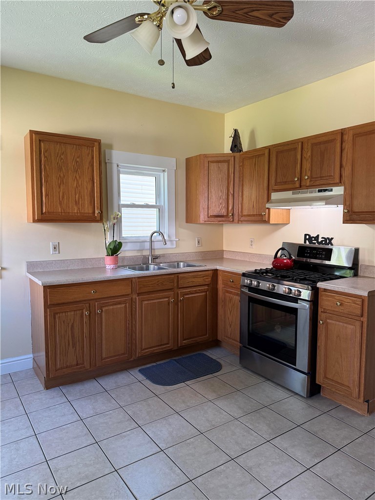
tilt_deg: -6.0
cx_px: 188
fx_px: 347
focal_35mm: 24
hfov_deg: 56.8
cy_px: 250
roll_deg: -0.7
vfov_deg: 71.6
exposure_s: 1/120
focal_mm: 6.76
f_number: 1.78
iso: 250
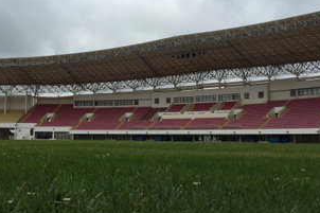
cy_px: 112
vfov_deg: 33.4
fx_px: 355
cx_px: 138
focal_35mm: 40
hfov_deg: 48.3
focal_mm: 4.15
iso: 32
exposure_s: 1/1412
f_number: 2.2
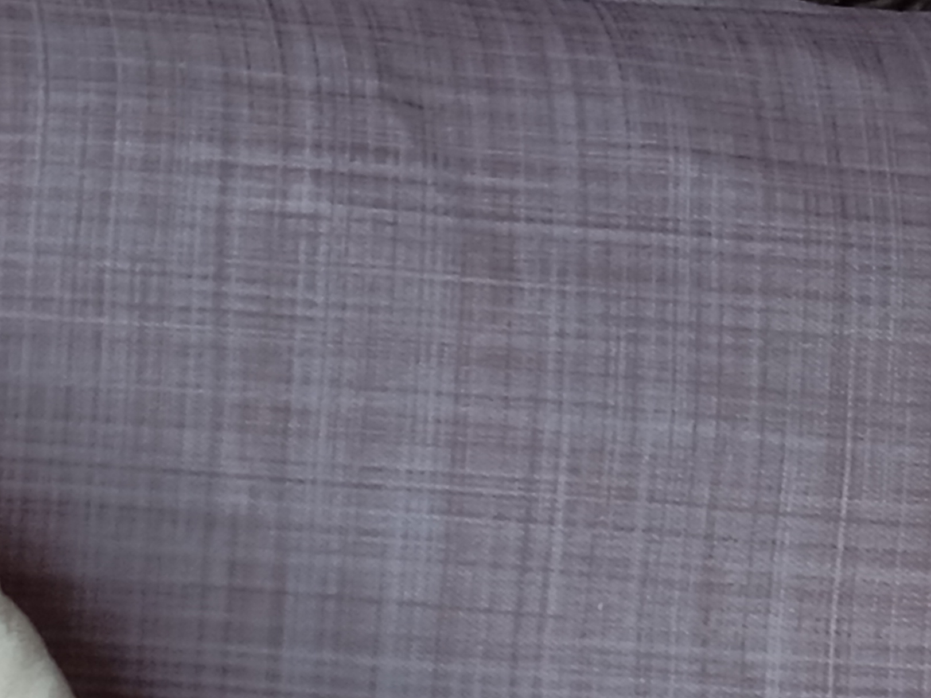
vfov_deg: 9.4
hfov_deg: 11.7
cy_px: 1695
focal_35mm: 141
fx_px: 3792
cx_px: -1228
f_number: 1.8
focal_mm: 4.22
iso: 327
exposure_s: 1/100
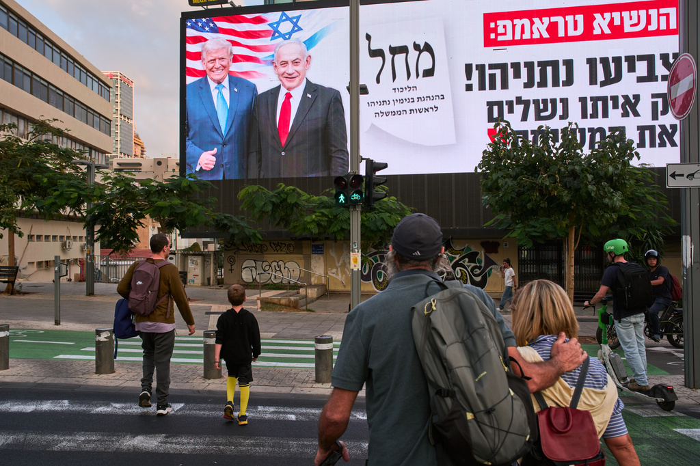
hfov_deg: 61.9
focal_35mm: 30
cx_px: 350
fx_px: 583
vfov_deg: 43.6
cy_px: 233
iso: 200
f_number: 6.3
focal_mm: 30
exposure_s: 1/320
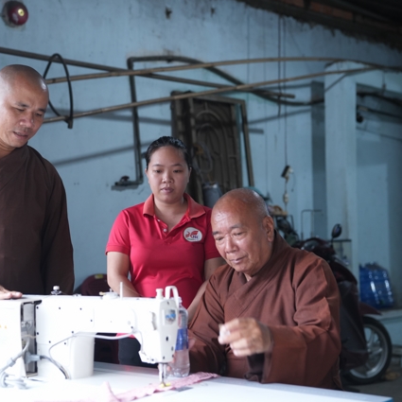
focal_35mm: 65
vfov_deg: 26.5
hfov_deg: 26.4
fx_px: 854
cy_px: 203
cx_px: 153
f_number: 2.8
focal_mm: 50
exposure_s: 1/100
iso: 1000
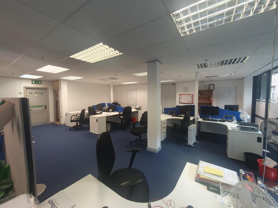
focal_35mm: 13
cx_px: 139
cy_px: 104
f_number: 2.2
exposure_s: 1/50
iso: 100
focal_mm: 1.8
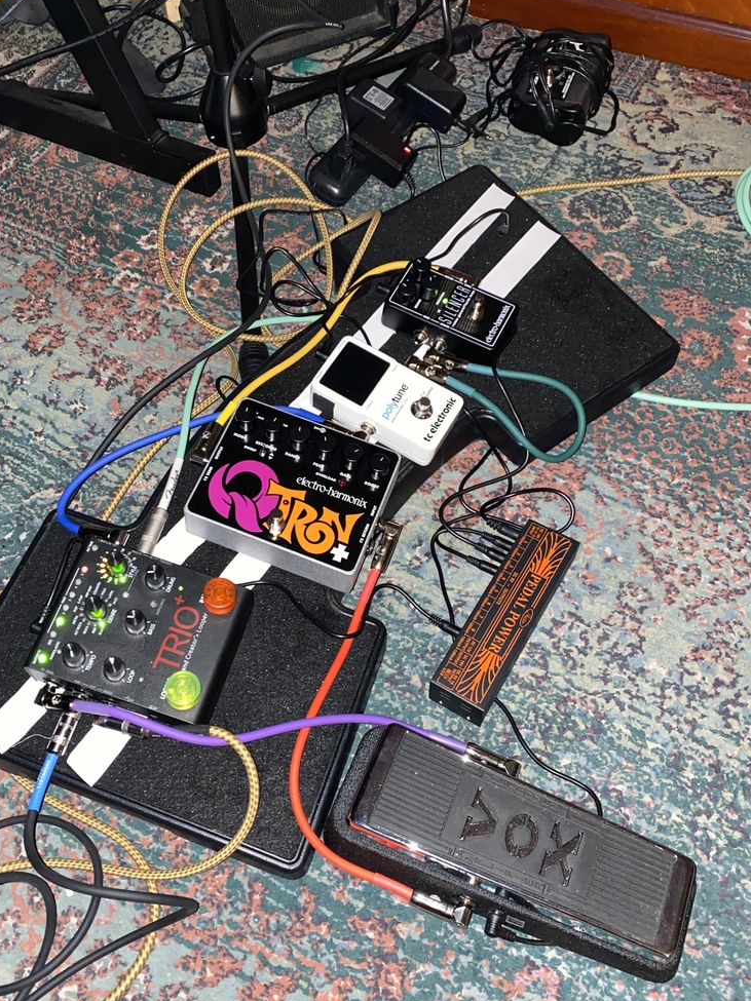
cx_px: 327
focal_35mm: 32
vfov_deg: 56.8
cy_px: 503
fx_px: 926
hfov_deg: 44.1
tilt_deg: -55.9
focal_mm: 4.25
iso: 100
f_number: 1.8
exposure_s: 1/4
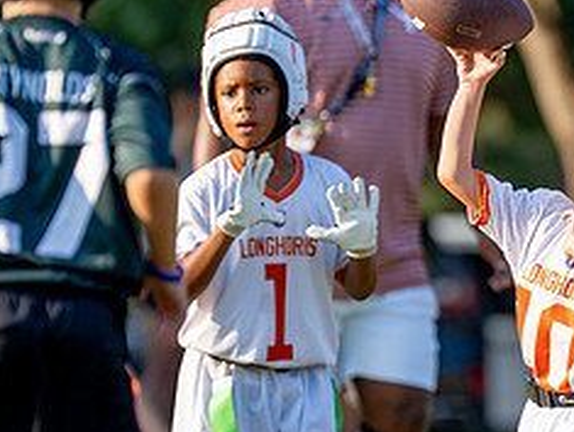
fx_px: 12970
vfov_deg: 1.9
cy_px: 285
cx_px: 544
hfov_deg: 2.5
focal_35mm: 781
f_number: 2.8
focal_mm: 200
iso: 250
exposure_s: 1/2000
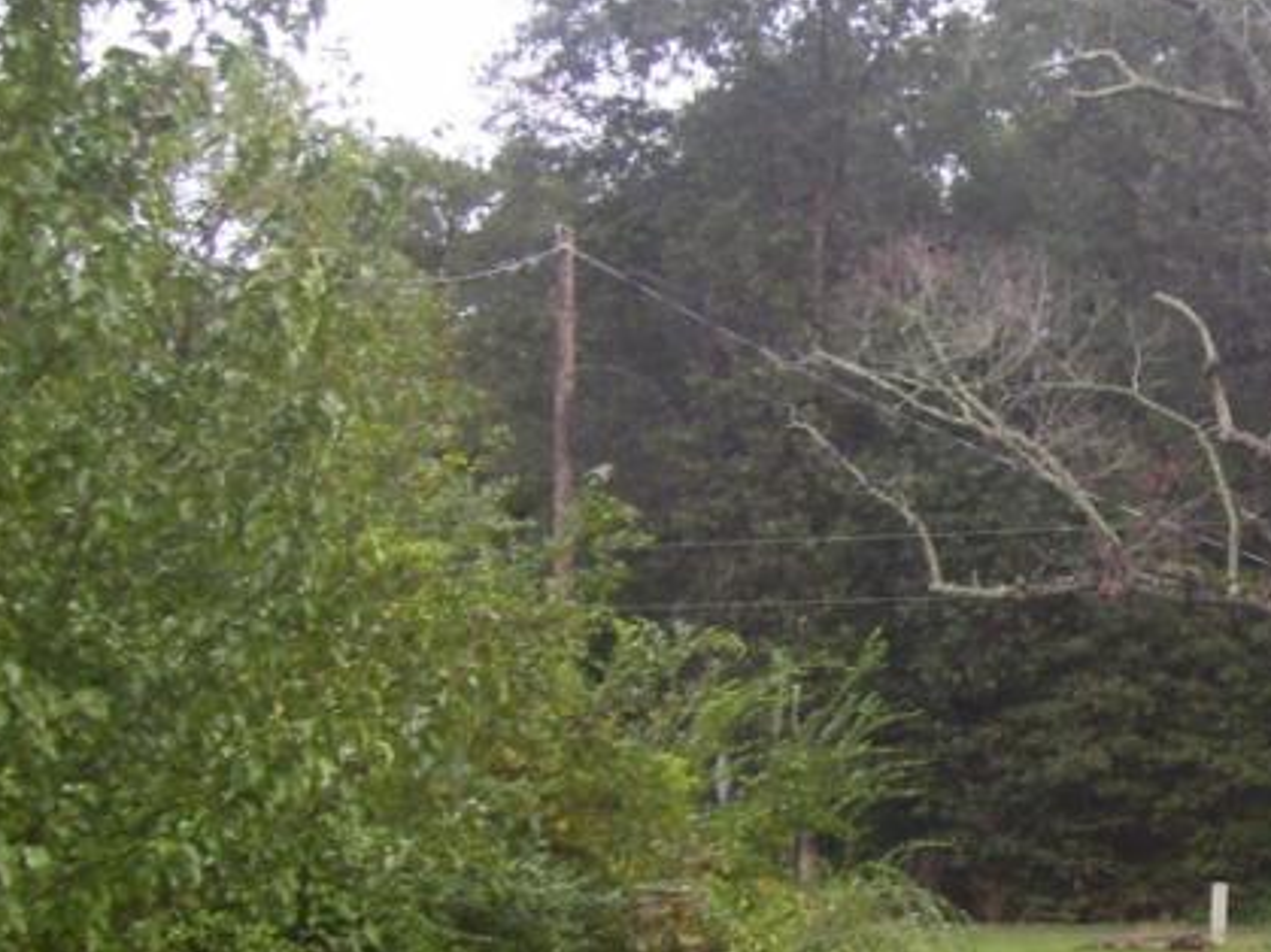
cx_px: 1195
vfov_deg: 16.6
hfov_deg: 21.6
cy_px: 813
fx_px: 3230
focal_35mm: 88
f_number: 2.7
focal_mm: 6
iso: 80
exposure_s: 1/100
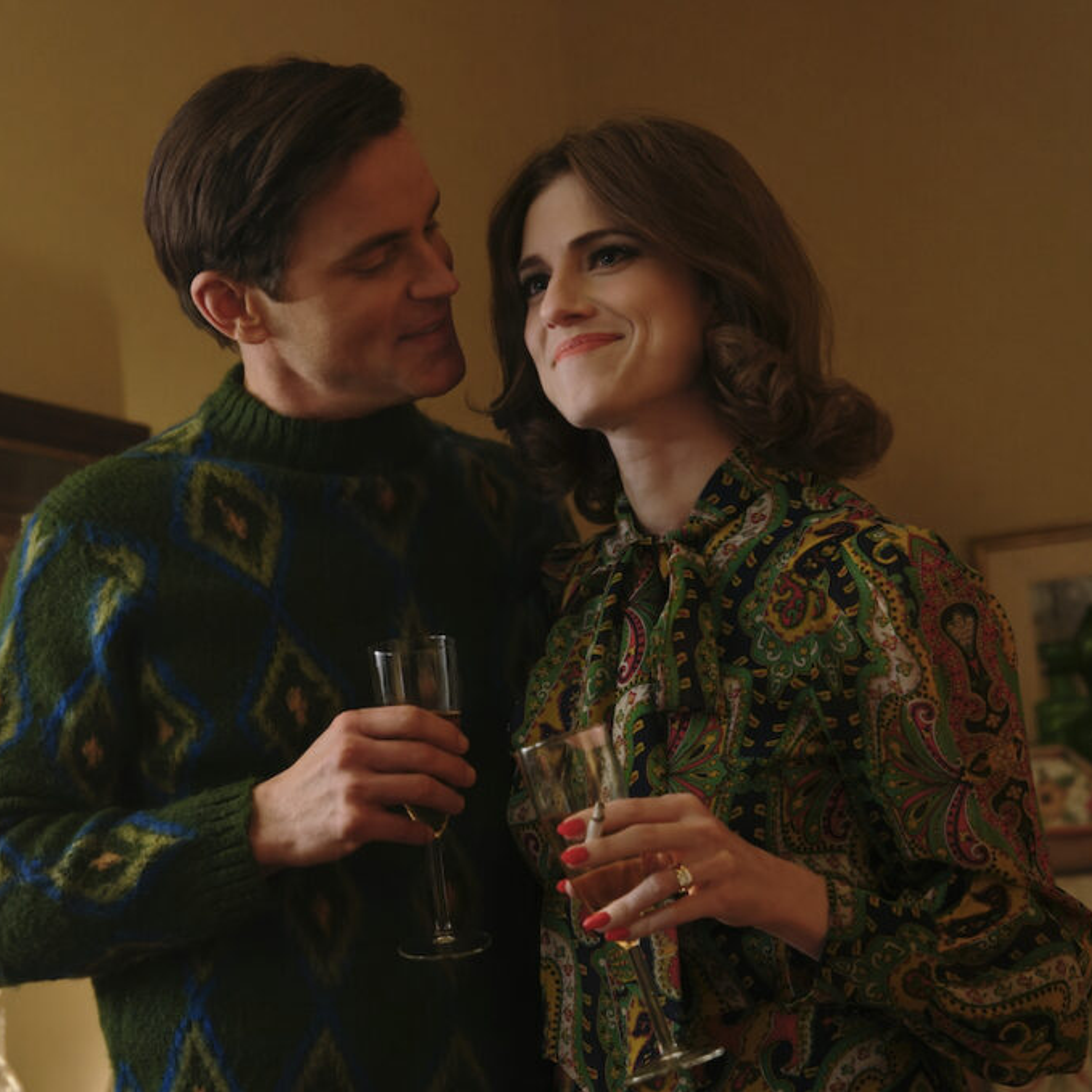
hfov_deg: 21.0
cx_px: 343
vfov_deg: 21.1
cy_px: 548
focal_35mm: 82
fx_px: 2927
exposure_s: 1/60
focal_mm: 64
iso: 5000
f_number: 5
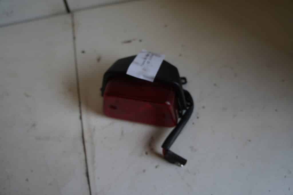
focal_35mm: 27
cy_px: 98
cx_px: 146
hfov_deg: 67.4
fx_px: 220
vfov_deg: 47.9
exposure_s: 1/100
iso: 100
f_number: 3.5
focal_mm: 18
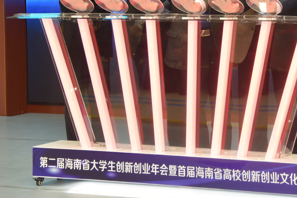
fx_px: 1435
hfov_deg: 11.8
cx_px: 231
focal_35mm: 174
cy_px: 9
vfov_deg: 7.9
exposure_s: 1/60
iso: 800
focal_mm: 86
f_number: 4
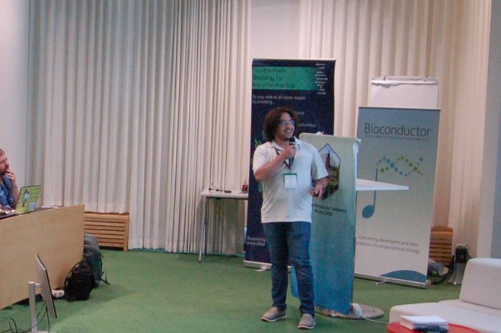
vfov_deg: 17.6
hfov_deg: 24.3
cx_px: -57
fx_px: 1078
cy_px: 194
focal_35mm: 78
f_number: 3.2
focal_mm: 17
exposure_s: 1/125
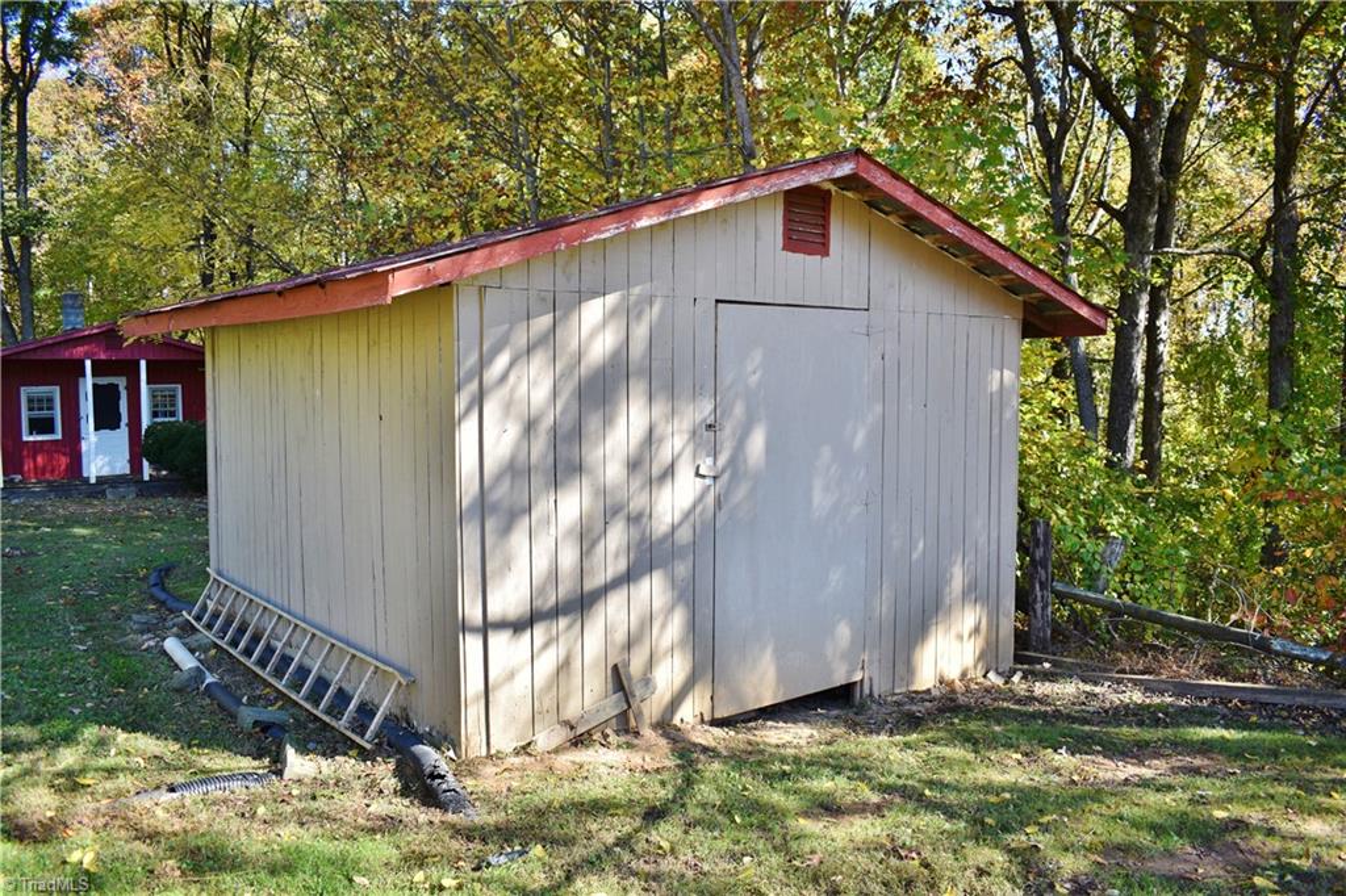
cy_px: 448
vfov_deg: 47.9
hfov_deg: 67.4
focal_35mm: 27
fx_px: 1009
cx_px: 673
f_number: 4
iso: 100
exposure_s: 1/200
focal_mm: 18
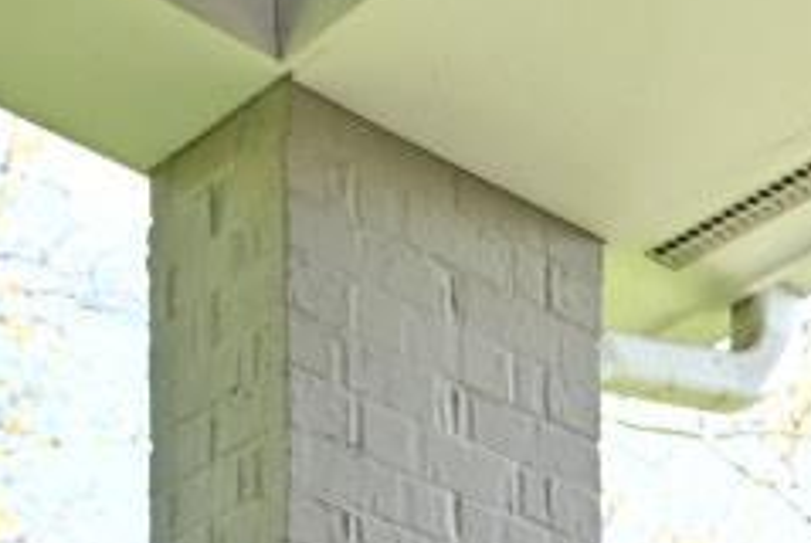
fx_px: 2191
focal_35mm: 97
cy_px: 1643
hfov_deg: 13.8
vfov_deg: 10.2
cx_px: 2022
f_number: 5.6
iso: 200
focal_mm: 15.5
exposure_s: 1/125
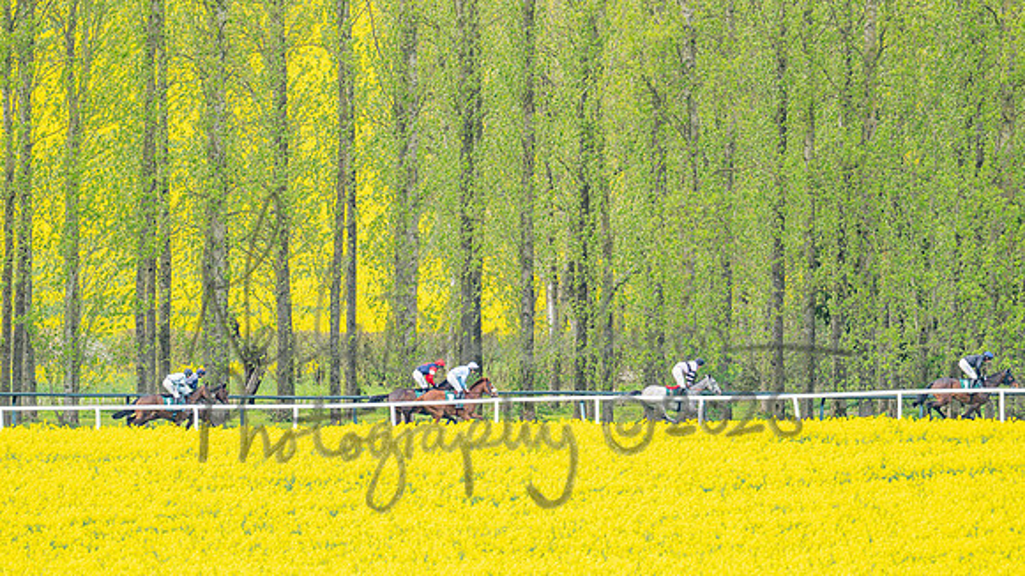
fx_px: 18237
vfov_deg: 1.8
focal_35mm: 671
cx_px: 480
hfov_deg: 3.2
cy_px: 234
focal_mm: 400
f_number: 4.5
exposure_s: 1/1000
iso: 400
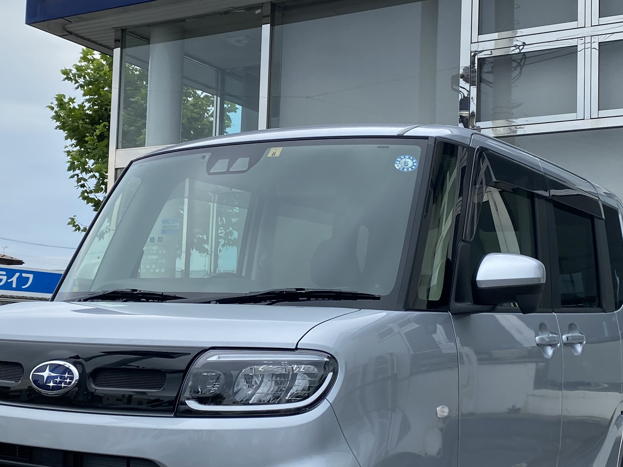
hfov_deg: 34.3
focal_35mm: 56
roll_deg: -2.7
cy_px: 243
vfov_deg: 26.1
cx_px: 279
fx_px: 1008
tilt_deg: +5.8
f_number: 1.8
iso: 32
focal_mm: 4.25
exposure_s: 1/1653
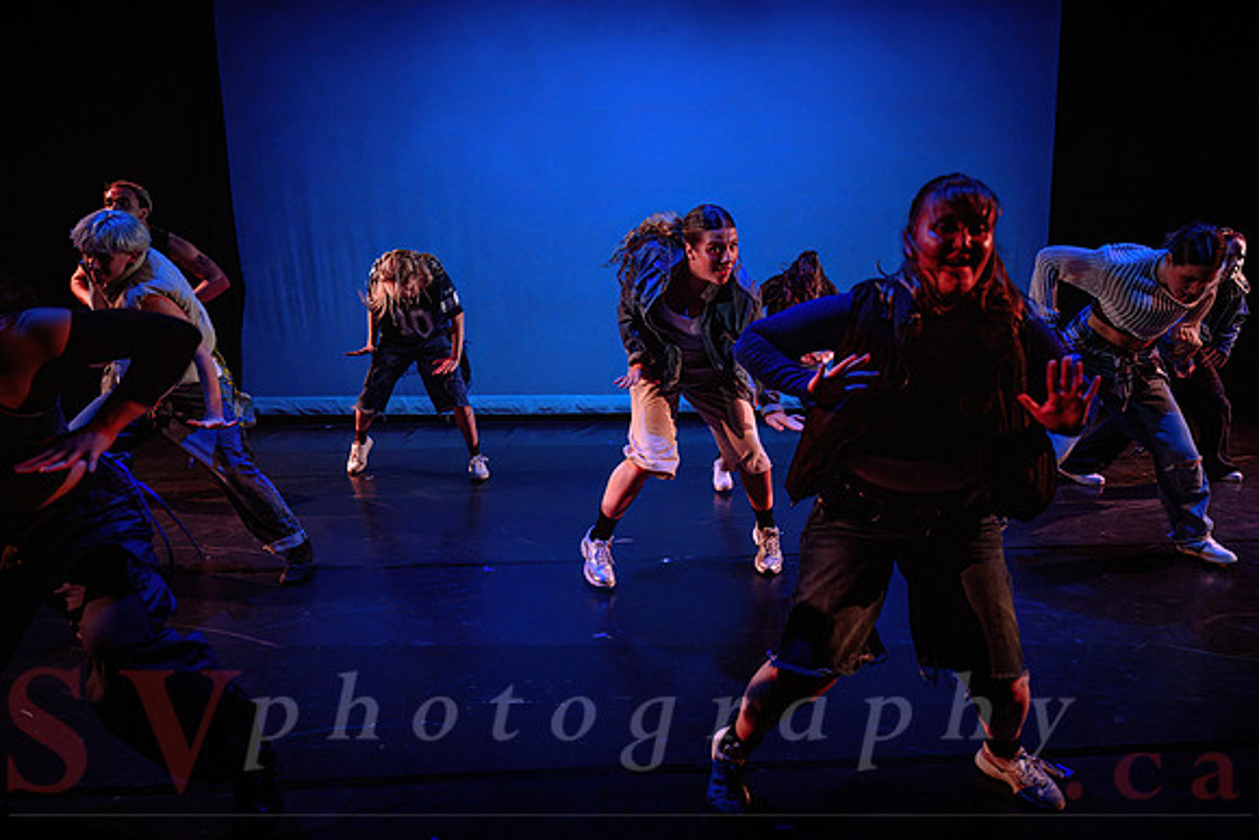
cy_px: 454
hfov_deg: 69.4
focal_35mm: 26
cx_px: 680
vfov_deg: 49.6
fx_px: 908
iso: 1600
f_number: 2.8
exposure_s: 1/300
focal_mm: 24
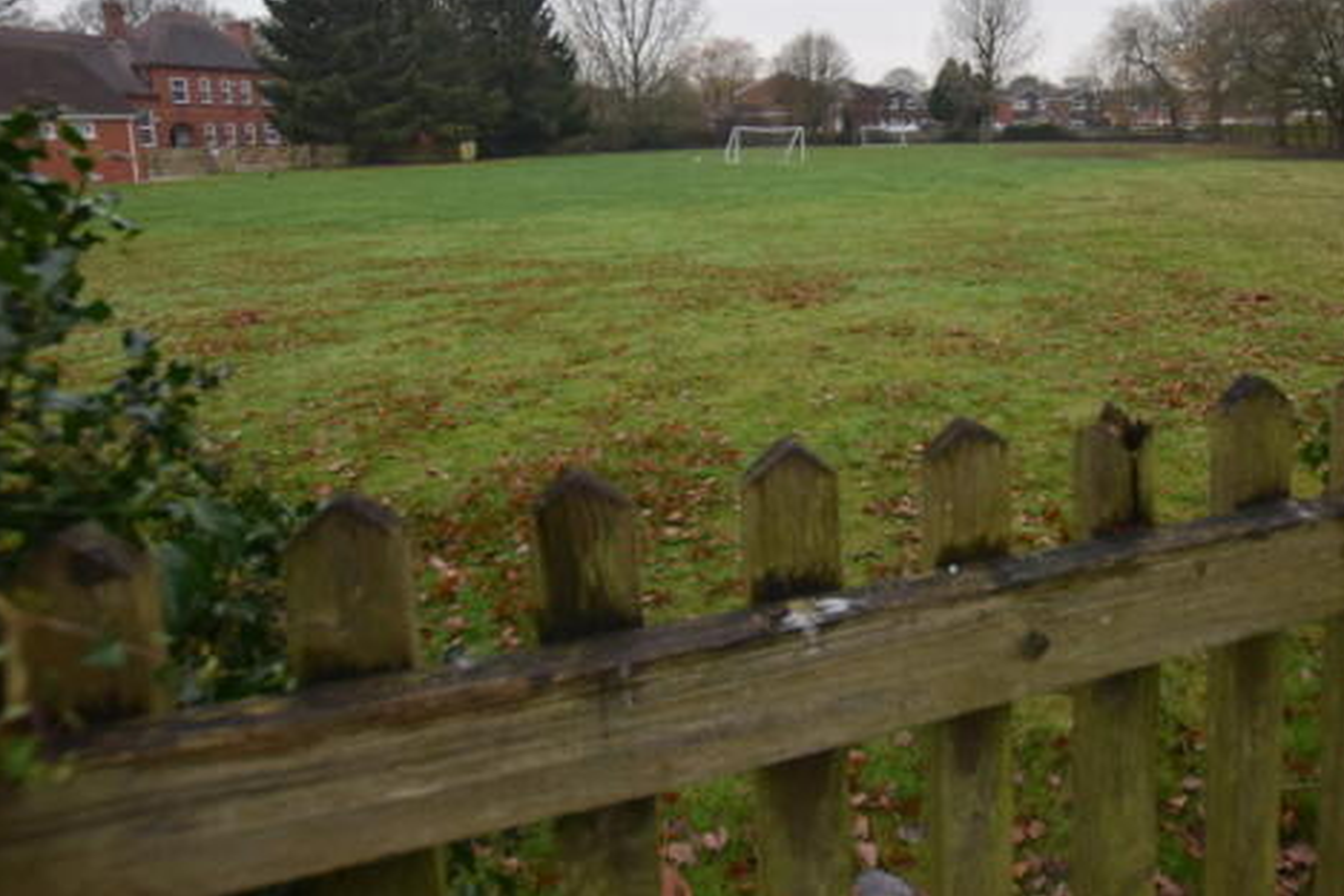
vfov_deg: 57.6
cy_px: 271
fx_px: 784
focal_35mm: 21
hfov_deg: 79.3
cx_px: 860
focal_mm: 10
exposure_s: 1/100
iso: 400
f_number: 5
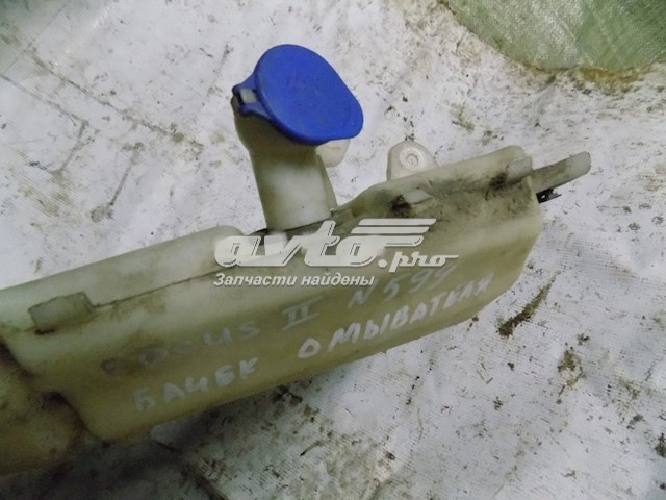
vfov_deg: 58.9
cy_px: 250
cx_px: 333
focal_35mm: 23
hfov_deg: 73.9
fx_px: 443
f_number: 3.1
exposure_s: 1/125
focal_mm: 4
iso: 1000
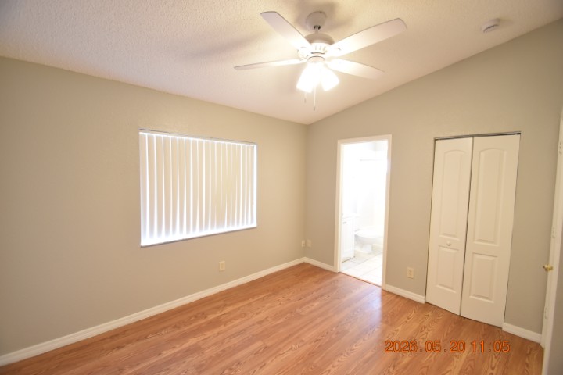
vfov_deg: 77.3
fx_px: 235
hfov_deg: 100.4
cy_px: 188
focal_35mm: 15
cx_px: 282
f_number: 3.5
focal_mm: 10
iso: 800
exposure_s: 1/30
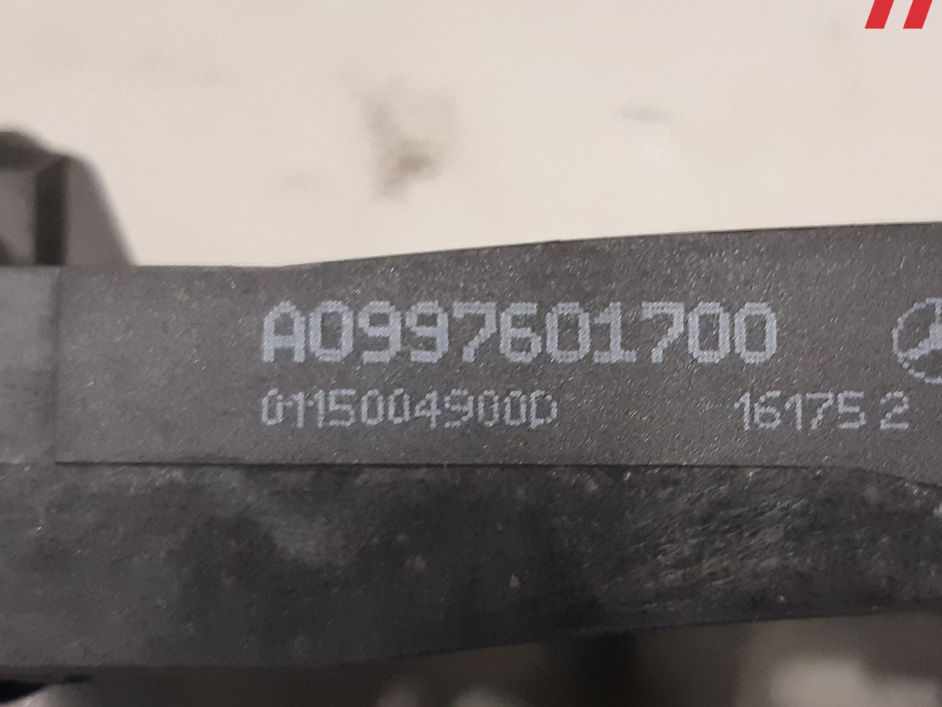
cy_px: 432
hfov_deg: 48.5
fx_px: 1034
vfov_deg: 37.5
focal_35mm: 38
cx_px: 589
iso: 250
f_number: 1.7
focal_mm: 3.93
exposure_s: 1/50
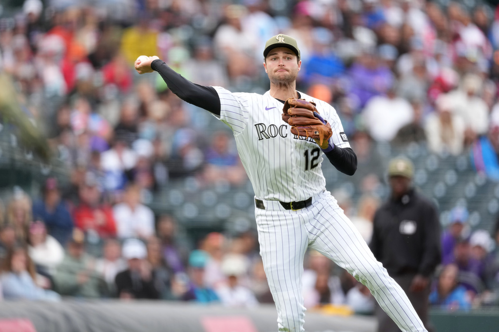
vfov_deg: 2.3
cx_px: 250
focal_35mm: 600
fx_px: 8314
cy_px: 166
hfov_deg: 3.4
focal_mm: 600
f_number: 4
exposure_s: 1/1250
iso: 800
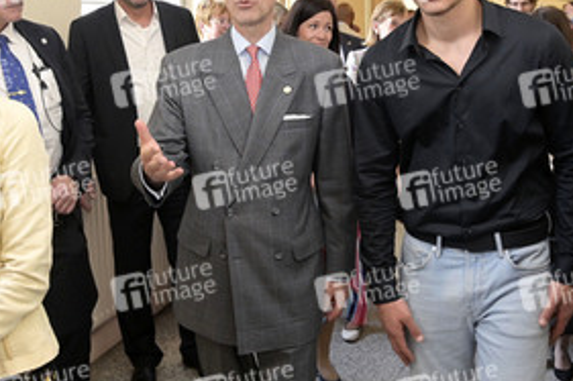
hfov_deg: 42.9
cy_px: 134
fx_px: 716
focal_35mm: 45
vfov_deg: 29.7
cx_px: 395
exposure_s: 1/160
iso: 4000
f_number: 5.6
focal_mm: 28
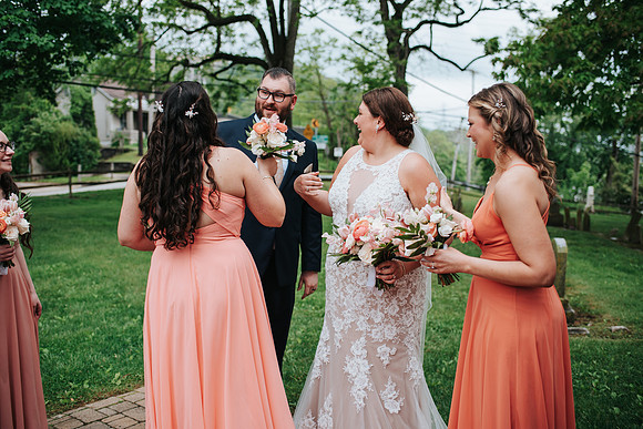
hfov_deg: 54.4
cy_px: 214
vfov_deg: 37.9
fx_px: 625
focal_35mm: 35
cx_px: 322
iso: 100
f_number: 2.8
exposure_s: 1/640
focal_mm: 35
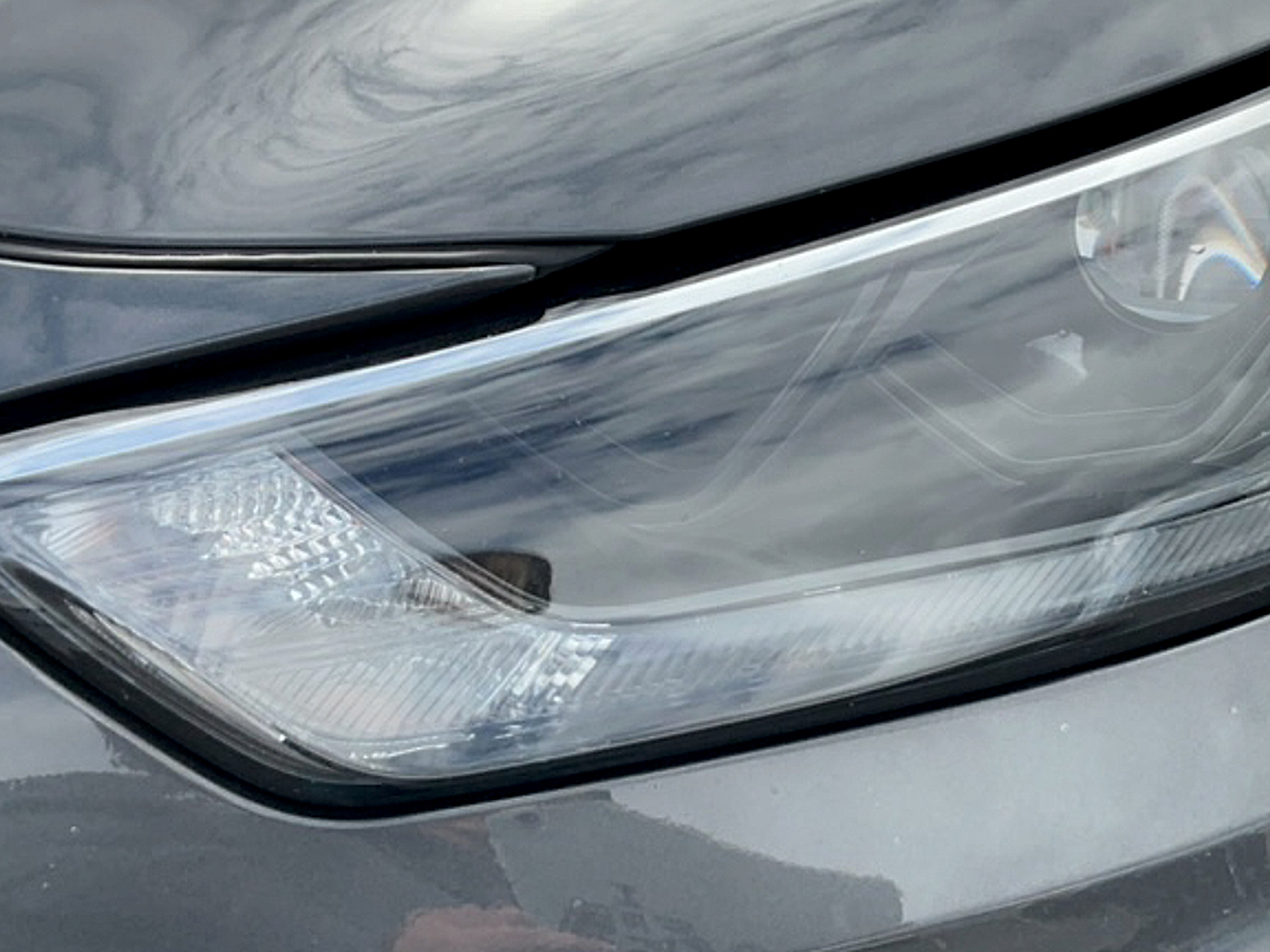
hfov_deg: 37.7
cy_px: 473
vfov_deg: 29.1
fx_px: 1834
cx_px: 857
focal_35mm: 50
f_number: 1.8
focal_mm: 3
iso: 25
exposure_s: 1/792
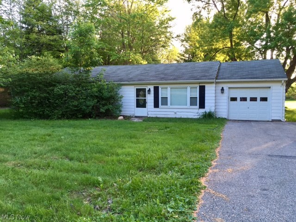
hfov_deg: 61.7
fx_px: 248
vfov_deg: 48.2
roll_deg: +1.2
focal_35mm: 29
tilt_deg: -5.1
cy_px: 111
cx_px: 148
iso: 32
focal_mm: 4.15
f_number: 2.2
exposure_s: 1/60
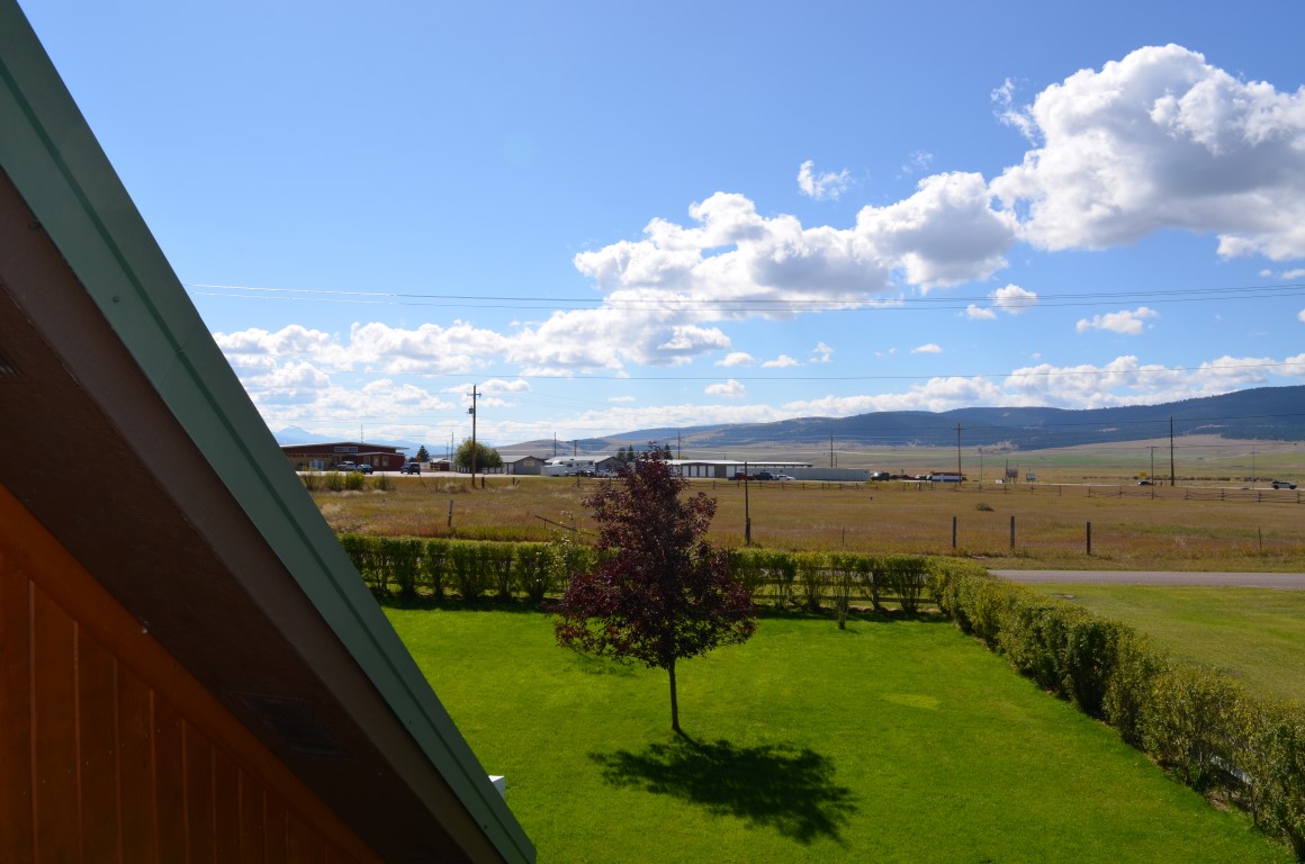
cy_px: 432
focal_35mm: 27
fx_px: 977
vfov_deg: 47.7
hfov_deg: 67.5
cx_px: 652
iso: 100
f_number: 11
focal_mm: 18
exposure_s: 1/200
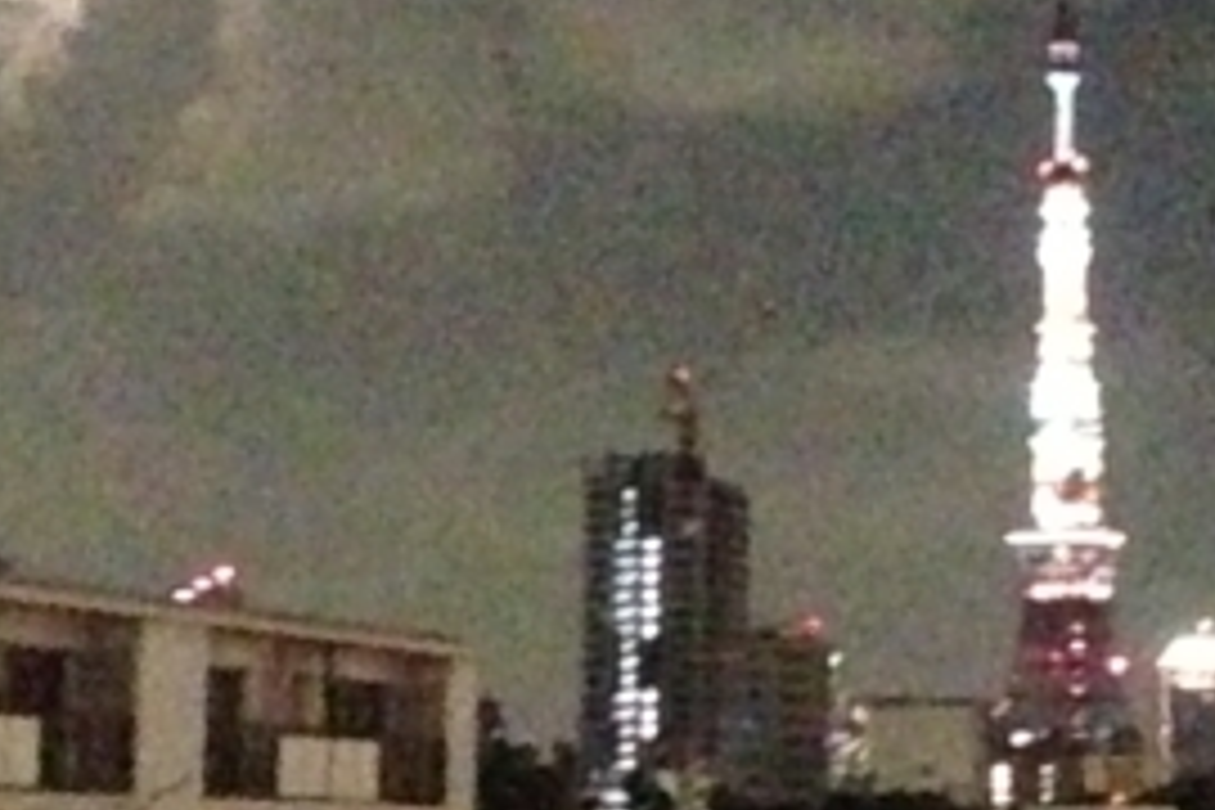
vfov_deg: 10.5
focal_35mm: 130
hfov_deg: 15.7
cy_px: 68
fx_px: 4387
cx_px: 792
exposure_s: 1/15
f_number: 2.4
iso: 3200
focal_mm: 4.13
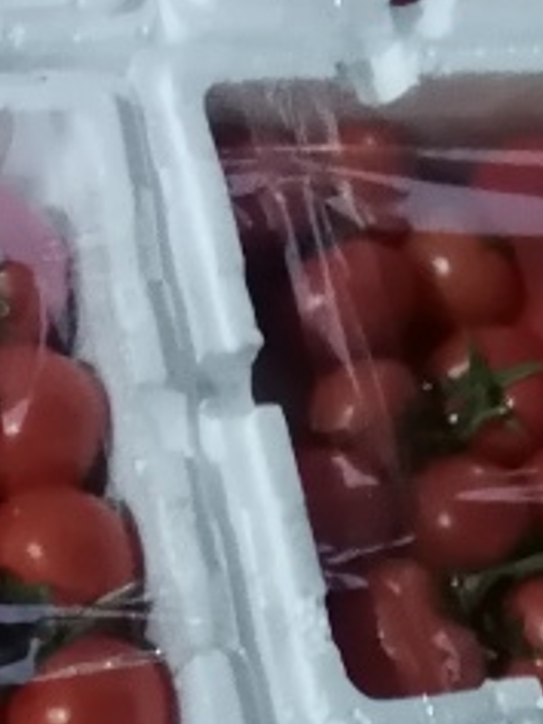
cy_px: 634
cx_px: 25
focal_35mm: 77
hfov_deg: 18.7
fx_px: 1610
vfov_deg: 24.7
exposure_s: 1/18
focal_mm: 1.78
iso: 1000
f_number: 2.4
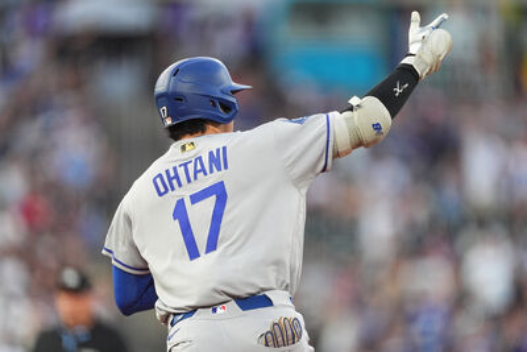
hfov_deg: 3.4
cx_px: 264
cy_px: 176
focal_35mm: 600
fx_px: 8786
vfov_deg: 2.3
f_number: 4
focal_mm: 600
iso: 4000
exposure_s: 1/1600
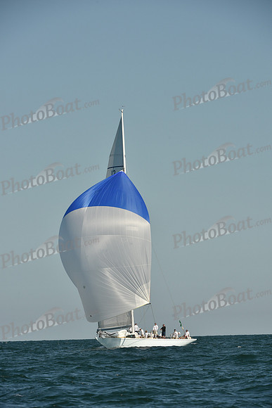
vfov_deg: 7.9
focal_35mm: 260
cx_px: 136
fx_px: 2945
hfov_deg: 5.3
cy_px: 204
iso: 250
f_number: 9
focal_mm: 260
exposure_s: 1/1000
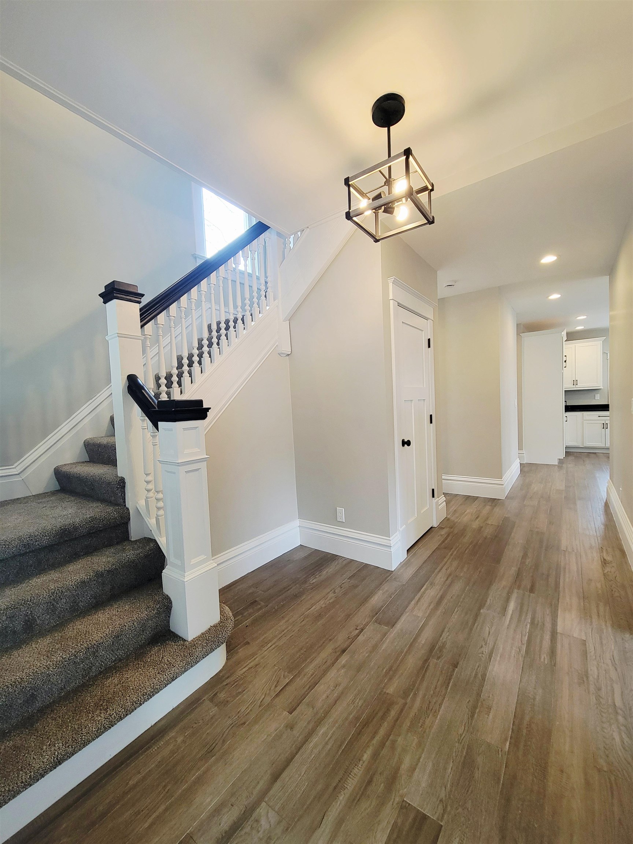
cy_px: 422
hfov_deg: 89.9
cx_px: 316
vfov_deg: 106.2
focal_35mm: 13
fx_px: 317
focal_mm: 2.2
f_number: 2.2
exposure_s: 1/60.2
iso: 160
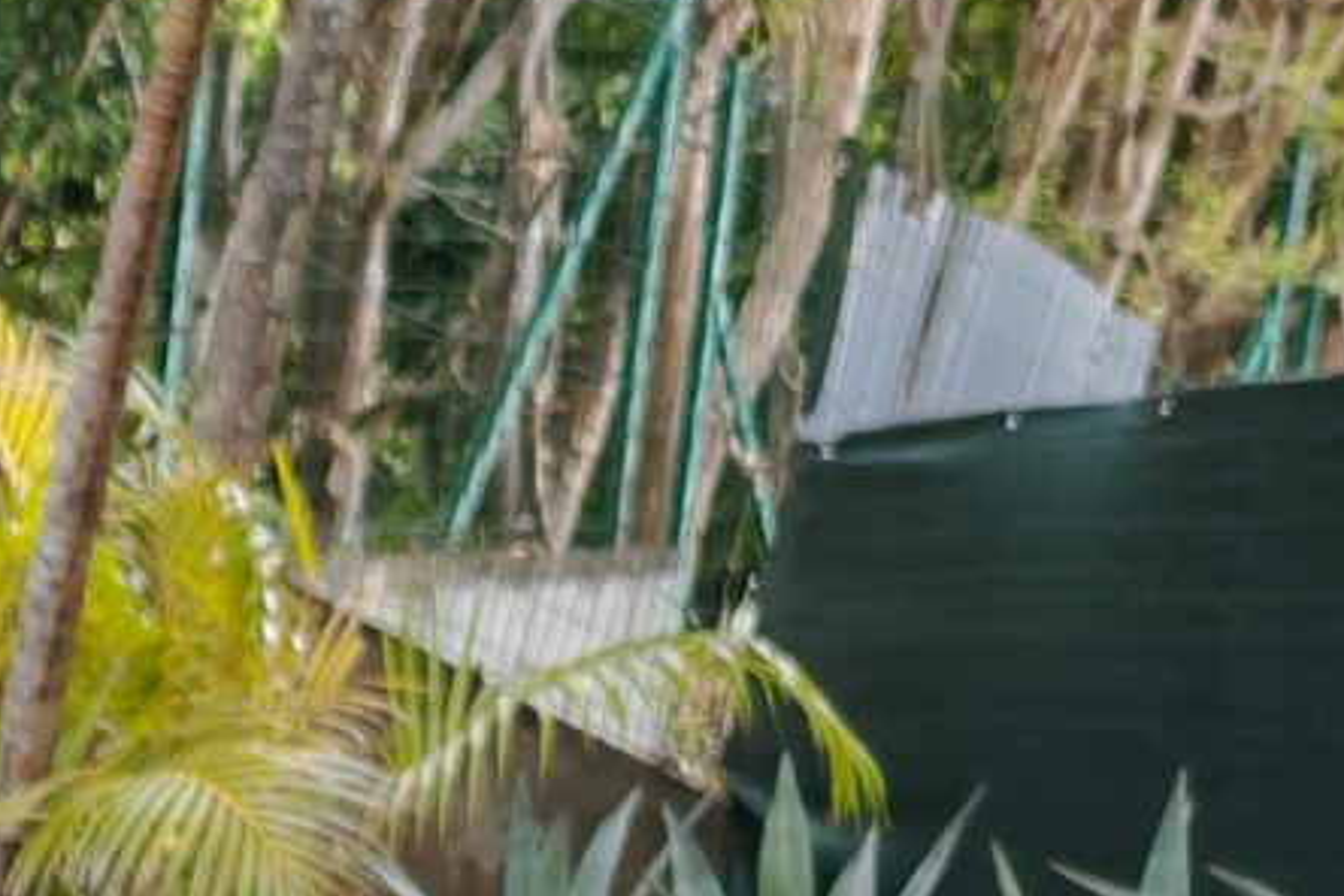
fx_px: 5824
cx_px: -1889
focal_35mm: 156
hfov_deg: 11.1
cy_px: 2715
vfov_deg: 7.6
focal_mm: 5.4
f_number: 1.6
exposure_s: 1/200
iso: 50
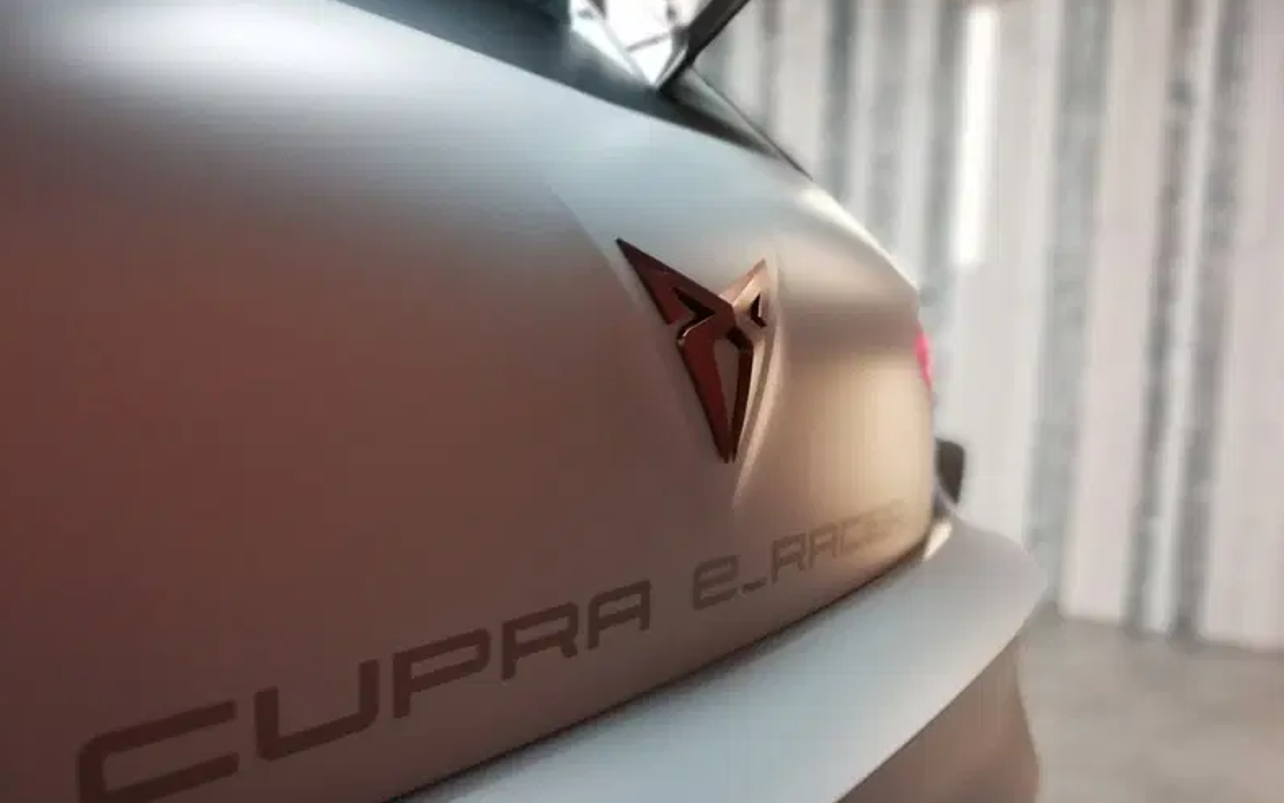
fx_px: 980
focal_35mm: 28
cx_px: 636
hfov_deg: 66.5
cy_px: 437
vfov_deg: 44.5
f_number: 4
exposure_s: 1/20
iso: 500
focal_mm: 3.81
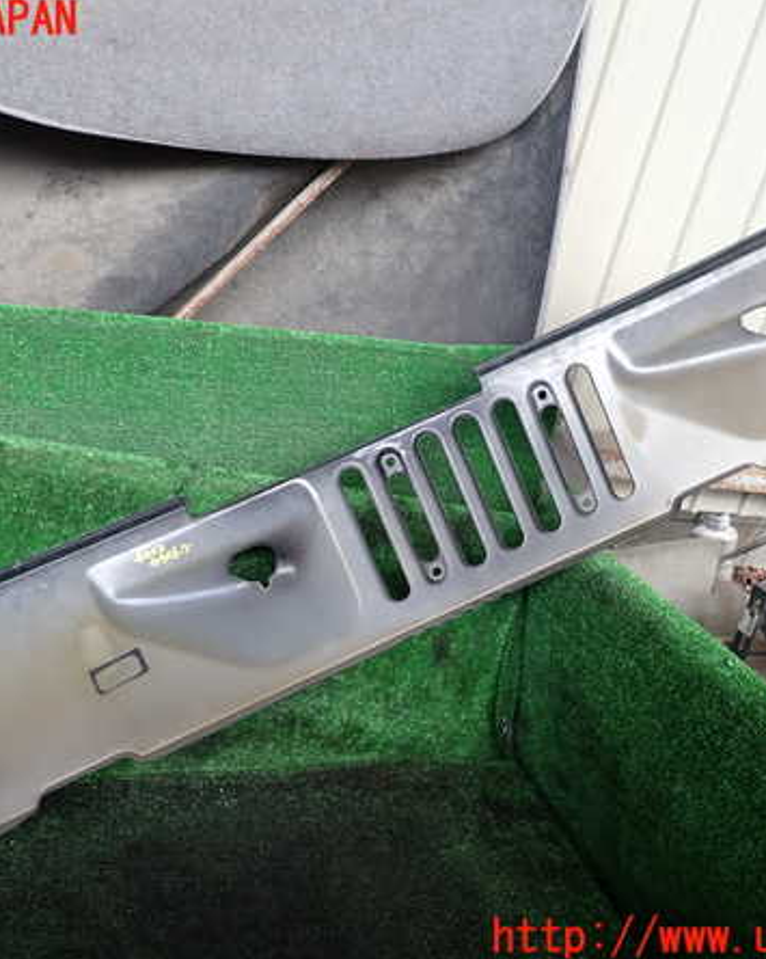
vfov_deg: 54.2
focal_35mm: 33
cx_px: 332
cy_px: 480
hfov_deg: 44.4
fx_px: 935
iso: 100
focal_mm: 4.5
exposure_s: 1/100
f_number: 2.8
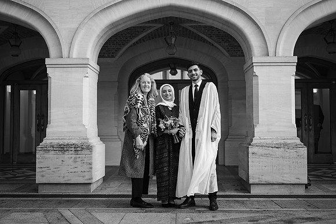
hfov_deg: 48.4
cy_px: 112
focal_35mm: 40
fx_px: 373
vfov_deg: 33.4
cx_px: 168
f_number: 3.2
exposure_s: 1/500
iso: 200
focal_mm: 40
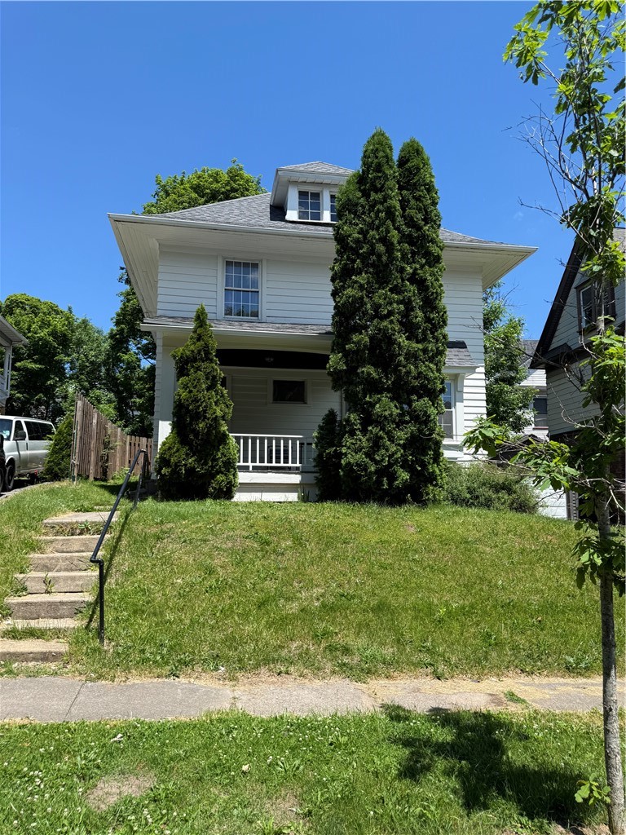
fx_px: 579
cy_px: 418
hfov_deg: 56.8
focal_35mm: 24
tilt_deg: +7.8
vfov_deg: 71.6
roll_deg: -0.2
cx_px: 313
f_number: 1.78
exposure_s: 1/2907
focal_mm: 6.76
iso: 80
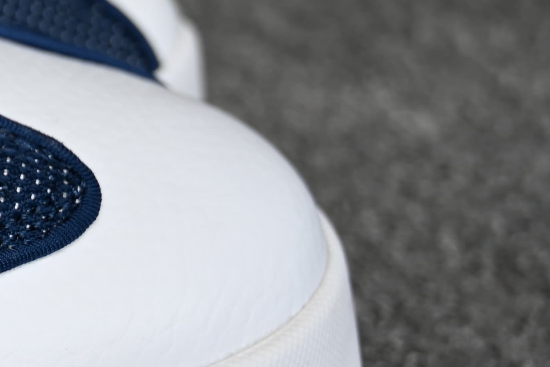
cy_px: -79
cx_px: -564
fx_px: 2276
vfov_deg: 9.1
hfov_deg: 12.2
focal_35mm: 149
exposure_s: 1/80
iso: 100
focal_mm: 34
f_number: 5
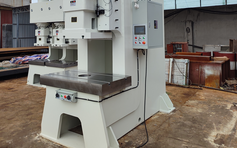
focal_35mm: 34
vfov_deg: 36.1
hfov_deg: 56.7
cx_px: 118
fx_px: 220
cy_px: 31
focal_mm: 5.26
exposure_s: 1/699
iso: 50
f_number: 1.65
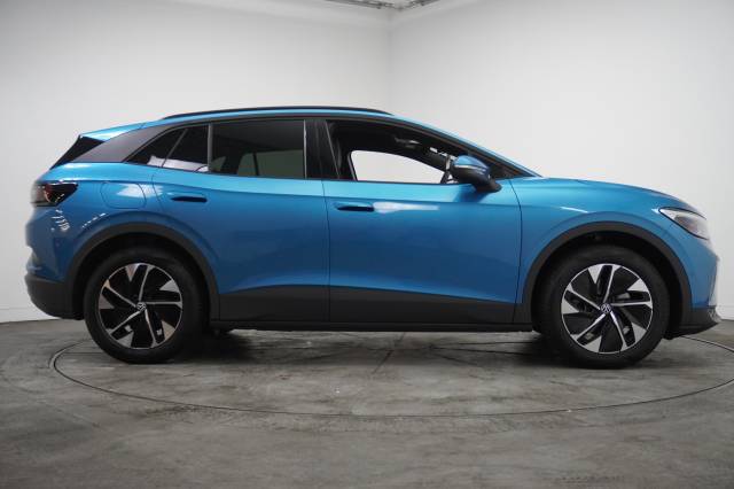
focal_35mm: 39
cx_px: 367
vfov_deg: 34.2
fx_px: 795
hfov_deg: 49.6
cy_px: 244
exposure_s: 1/200
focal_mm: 26
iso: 2000
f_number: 4.5
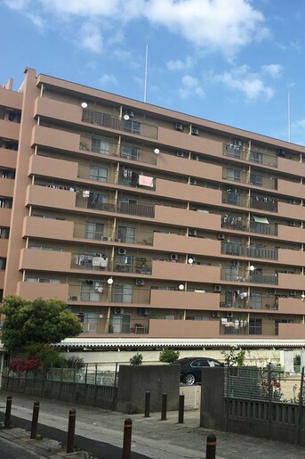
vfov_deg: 46.4
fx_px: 534
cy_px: 230
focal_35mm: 42
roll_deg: -0.7
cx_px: 283
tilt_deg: +12.4
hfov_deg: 30.3
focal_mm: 4.15
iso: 25
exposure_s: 1/1115
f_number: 2.2
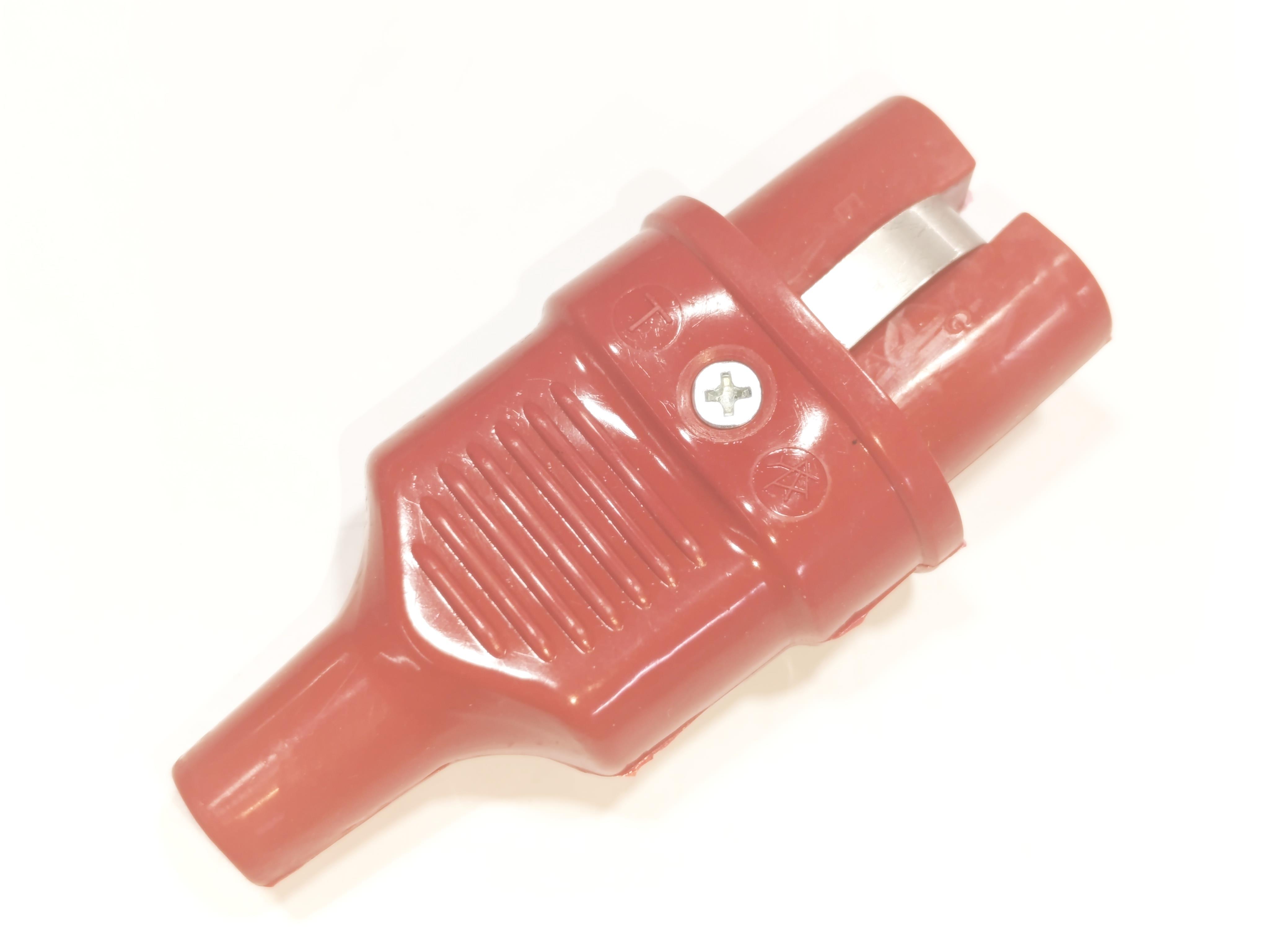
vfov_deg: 59.0
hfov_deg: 73.8
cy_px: 476
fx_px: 841
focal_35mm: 23
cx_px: 632
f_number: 1.6
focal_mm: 6.14
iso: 500
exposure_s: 1/100
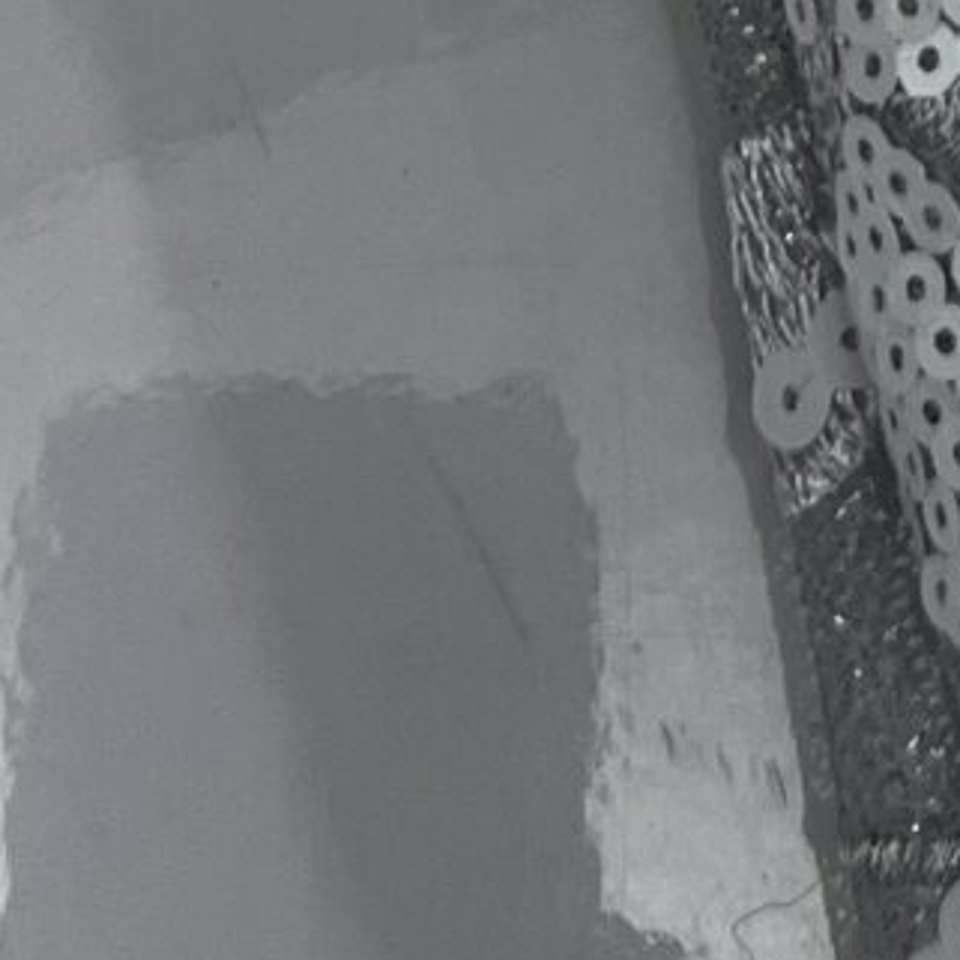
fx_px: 5742
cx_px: 1863
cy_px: -2156
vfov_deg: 7.9
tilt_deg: -62.2
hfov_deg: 9.0
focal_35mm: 183
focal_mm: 5.7
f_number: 1.5
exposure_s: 1/100
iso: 100
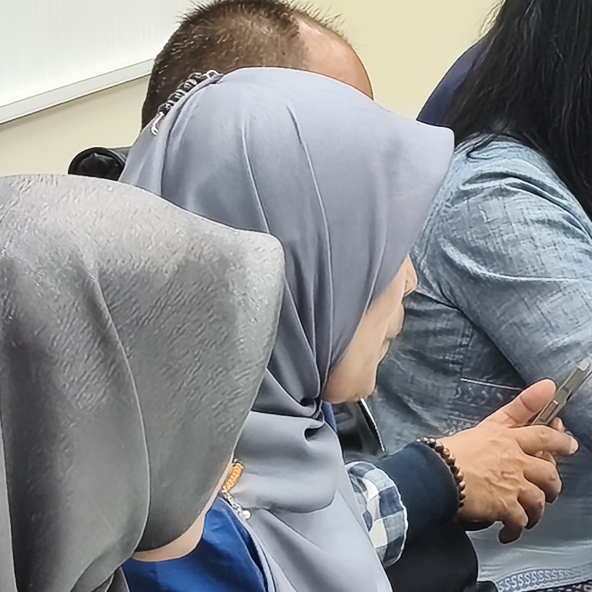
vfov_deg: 9.2
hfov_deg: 8.6
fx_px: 3676
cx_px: 1285
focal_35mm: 190
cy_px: 16
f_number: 1.7
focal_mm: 6.06
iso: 200
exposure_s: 1/50
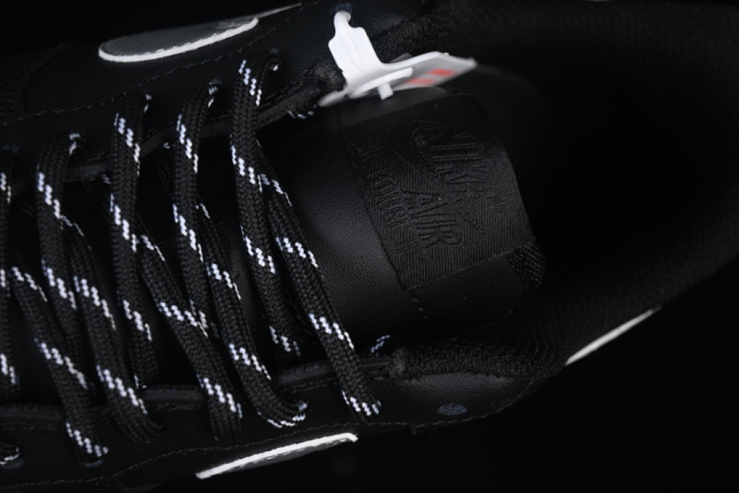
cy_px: 246
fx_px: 1539
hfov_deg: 27.0
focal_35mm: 75
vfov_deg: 18.2
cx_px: 370
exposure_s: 1/60
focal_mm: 50
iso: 160
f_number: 6.3
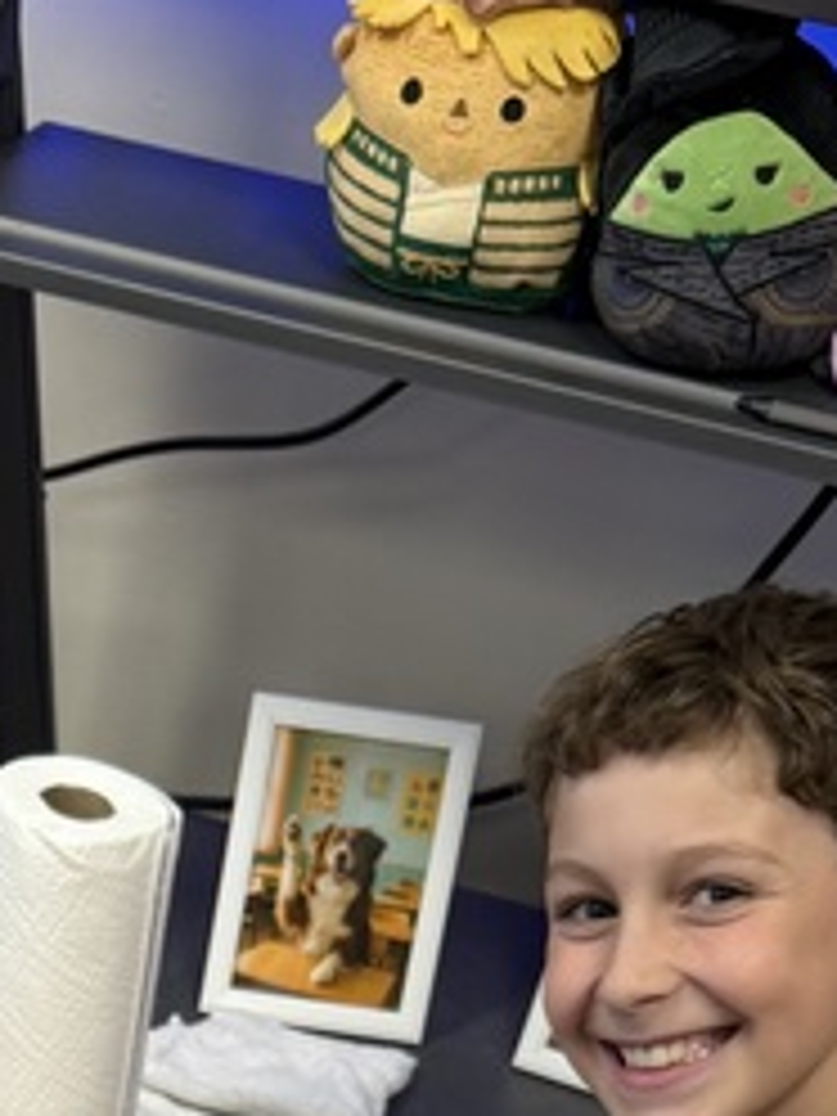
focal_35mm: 99
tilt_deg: -46.0
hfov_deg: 14.5
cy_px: 2034
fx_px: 3192
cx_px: -158
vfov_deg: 16.5
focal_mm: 6.76
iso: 125
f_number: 1.78
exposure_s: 1/60
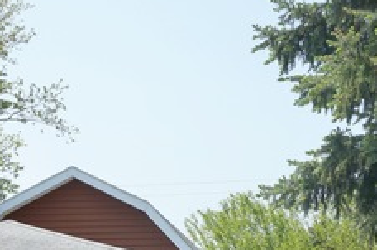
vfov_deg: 15.2
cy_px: 234
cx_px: 174
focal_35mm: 88
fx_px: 924
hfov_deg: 23.1
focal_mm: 21
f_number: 8
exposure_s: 1/320
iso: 100
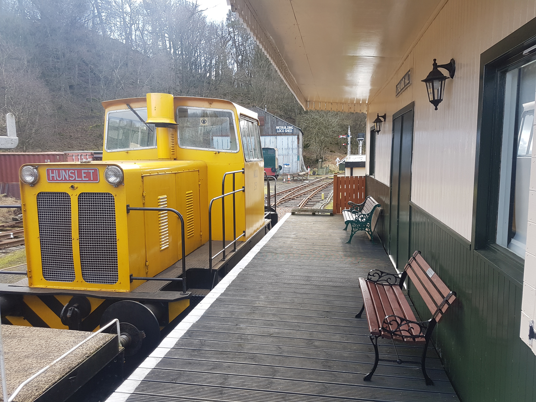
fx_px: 403
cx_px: 268
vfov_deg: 53.1
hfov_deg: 67.3
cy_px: 201
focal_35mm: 26
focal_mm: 4.2
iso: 40
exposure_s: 1/162
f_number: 1.7
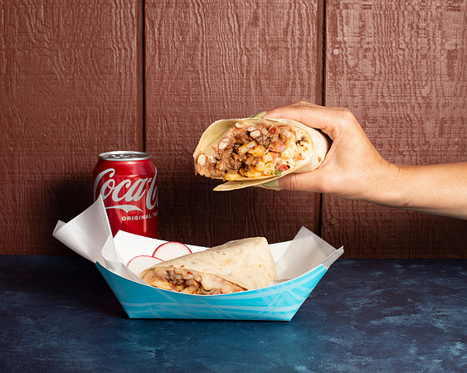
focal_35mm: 57
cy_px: 187
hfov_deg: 32.8
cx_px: 254
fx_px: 793
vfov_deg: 26.5
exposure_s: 1/200
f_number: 9
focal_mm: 50
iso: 200
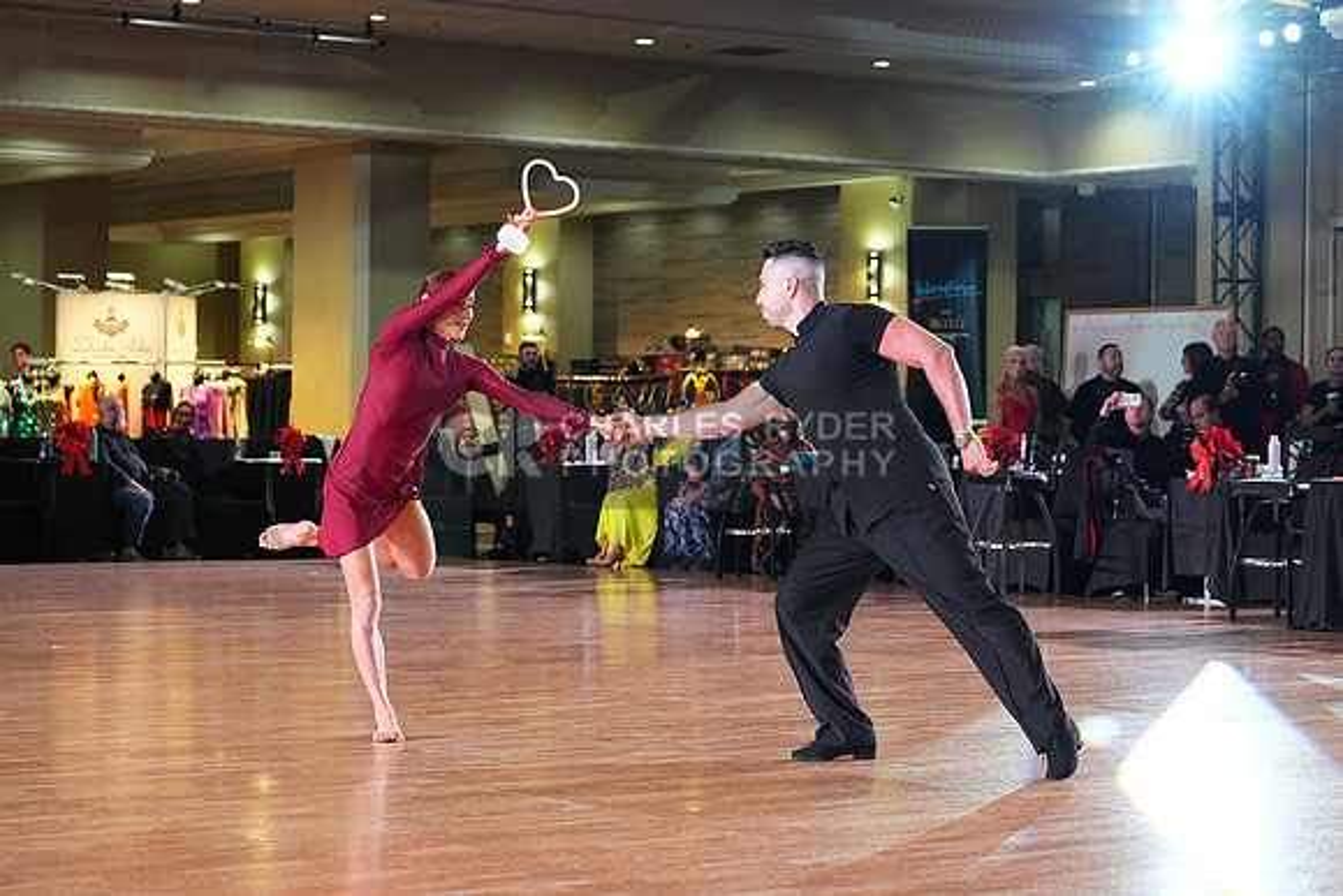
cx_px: 672
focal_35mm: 85
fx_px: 3172
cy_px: 448
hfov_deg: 23.9
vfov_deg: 16.1
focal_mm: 85
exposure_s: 1/400
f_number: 5
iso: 6400
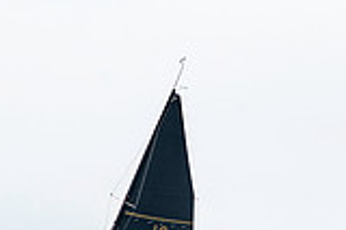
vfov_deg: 1.9
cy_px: 338
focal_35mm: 727
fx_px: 6973
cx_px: 218
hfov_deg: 2.8
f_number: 5.6
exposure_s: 1/1250
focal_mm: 200
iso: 320
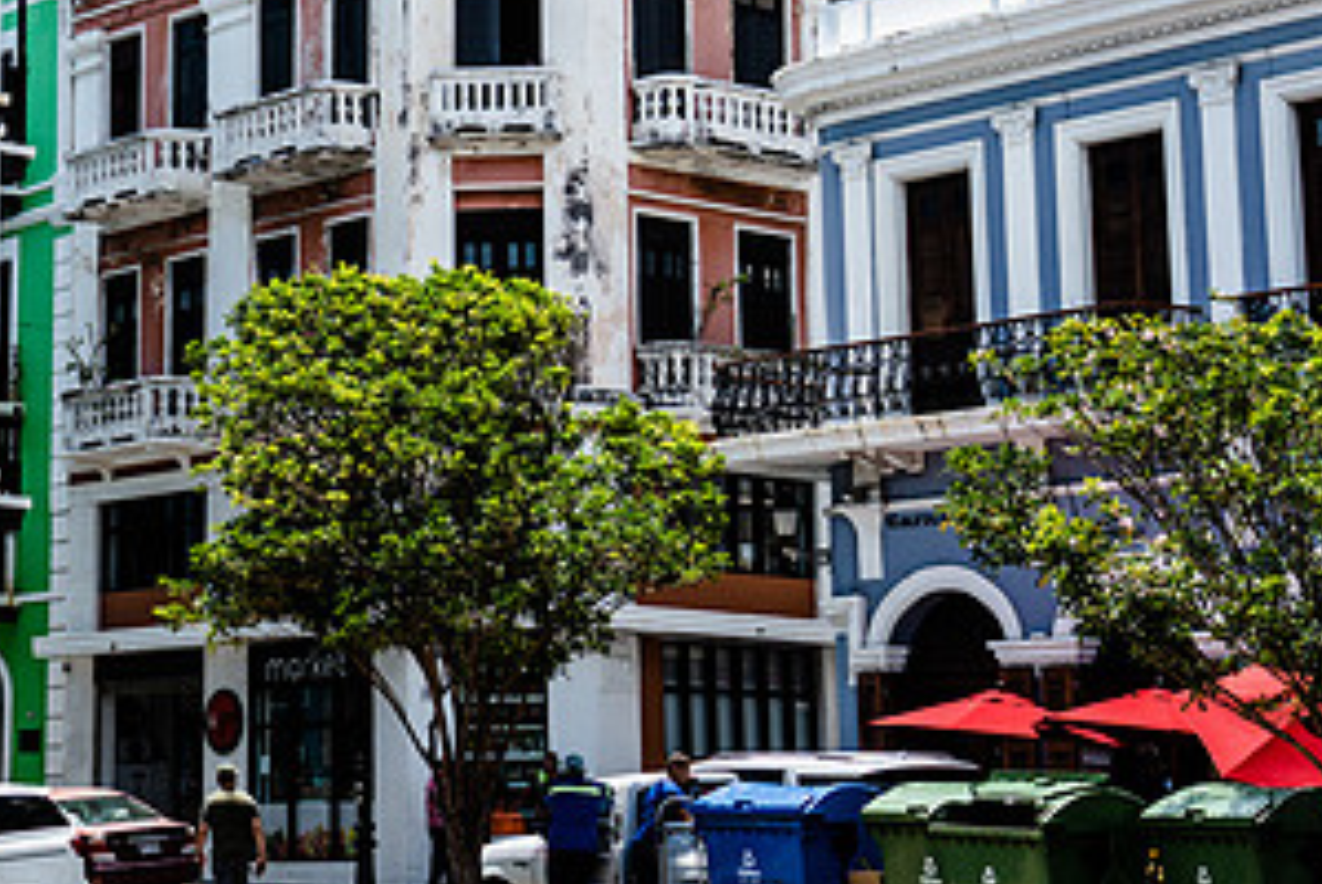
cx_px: 261
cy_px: 152
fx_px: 3418
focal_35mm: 93
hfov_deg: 21.6
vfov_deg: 14.6
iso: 400
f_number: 4
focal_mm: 48
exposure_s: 1/3200
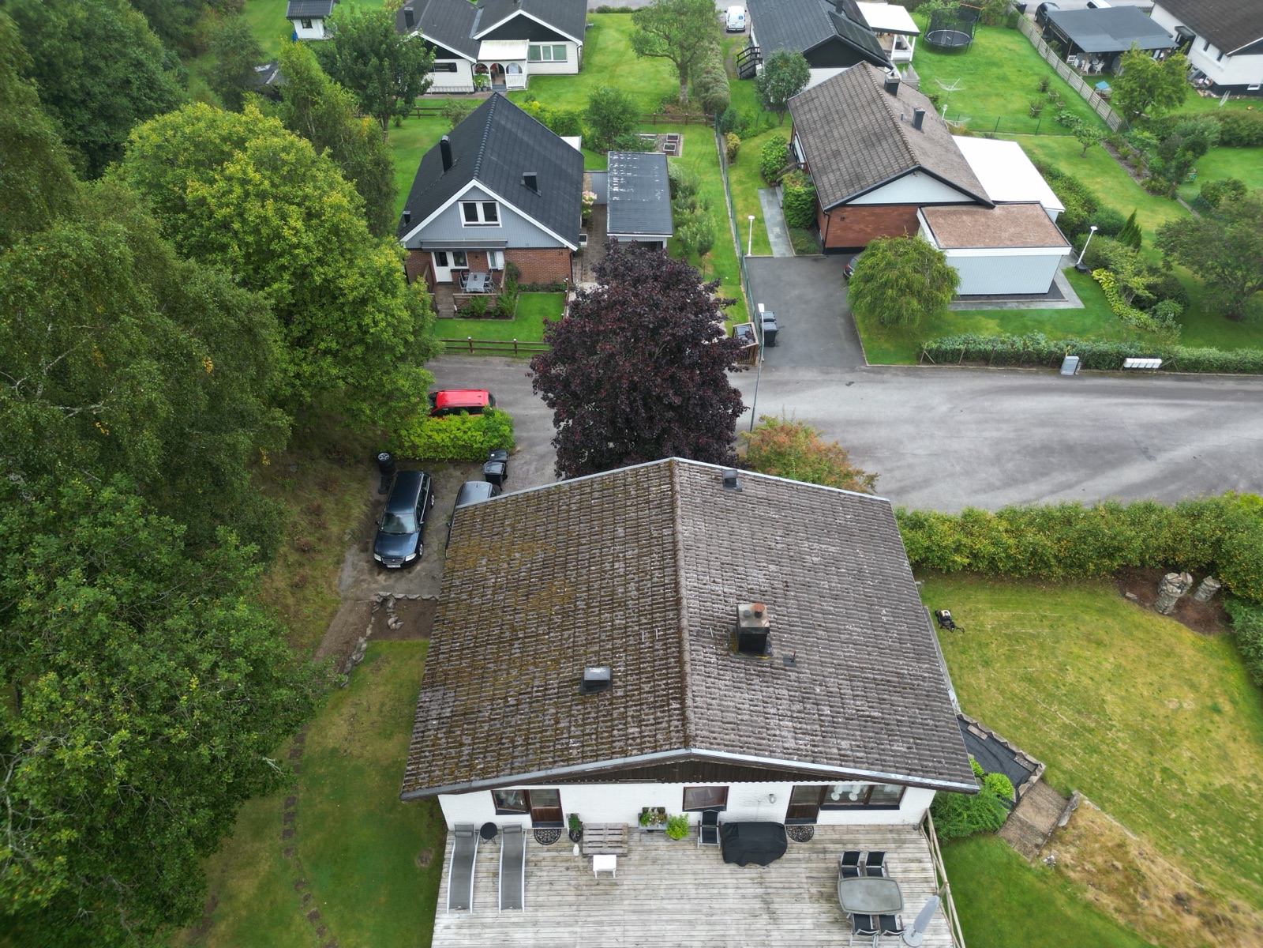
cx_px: 632
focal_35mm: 24
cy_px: 474
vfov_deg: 56.8
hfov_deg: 71.6
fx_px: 876
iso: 110
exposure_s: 1/180
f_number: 1.7
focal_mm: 6.72
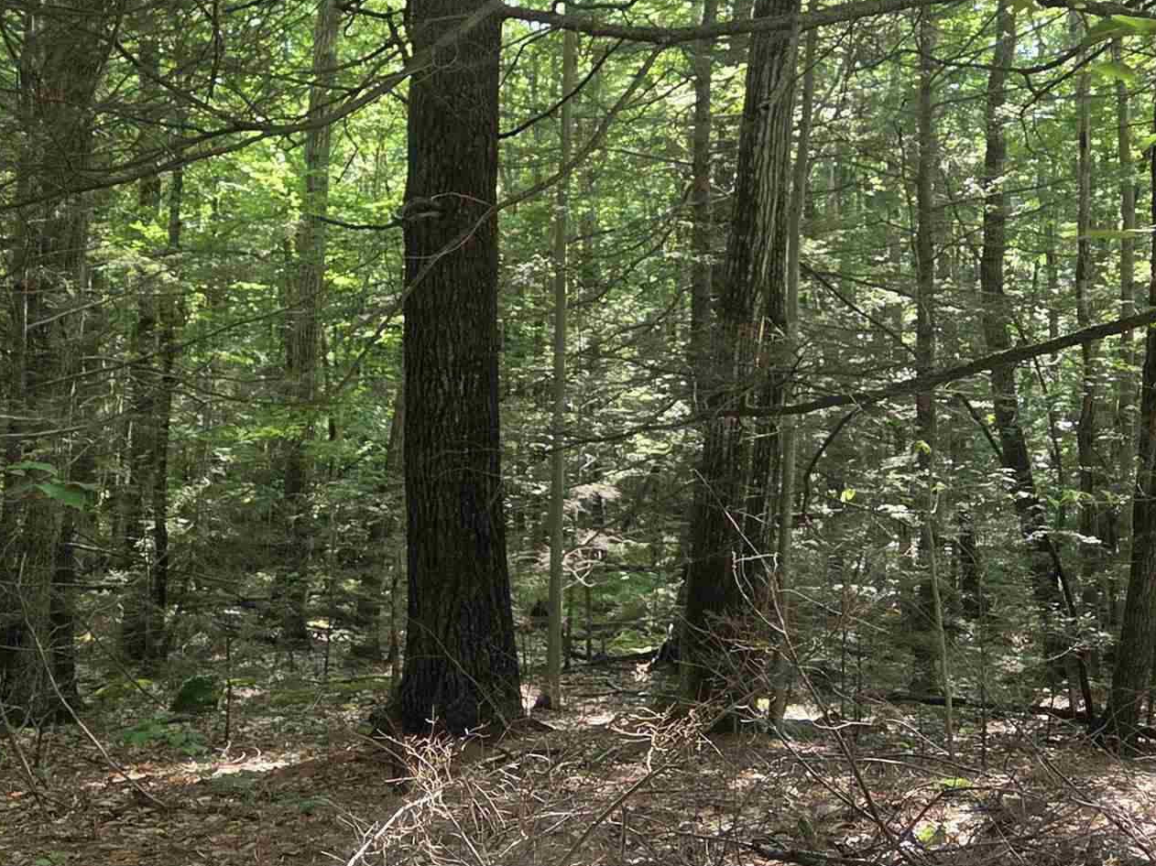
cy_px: 294
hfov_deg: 34.3
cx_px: 490
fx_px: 1870
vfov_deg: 26.0
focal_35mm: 56
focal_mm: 5.4
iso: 100
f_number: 1.8
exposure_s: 1/180
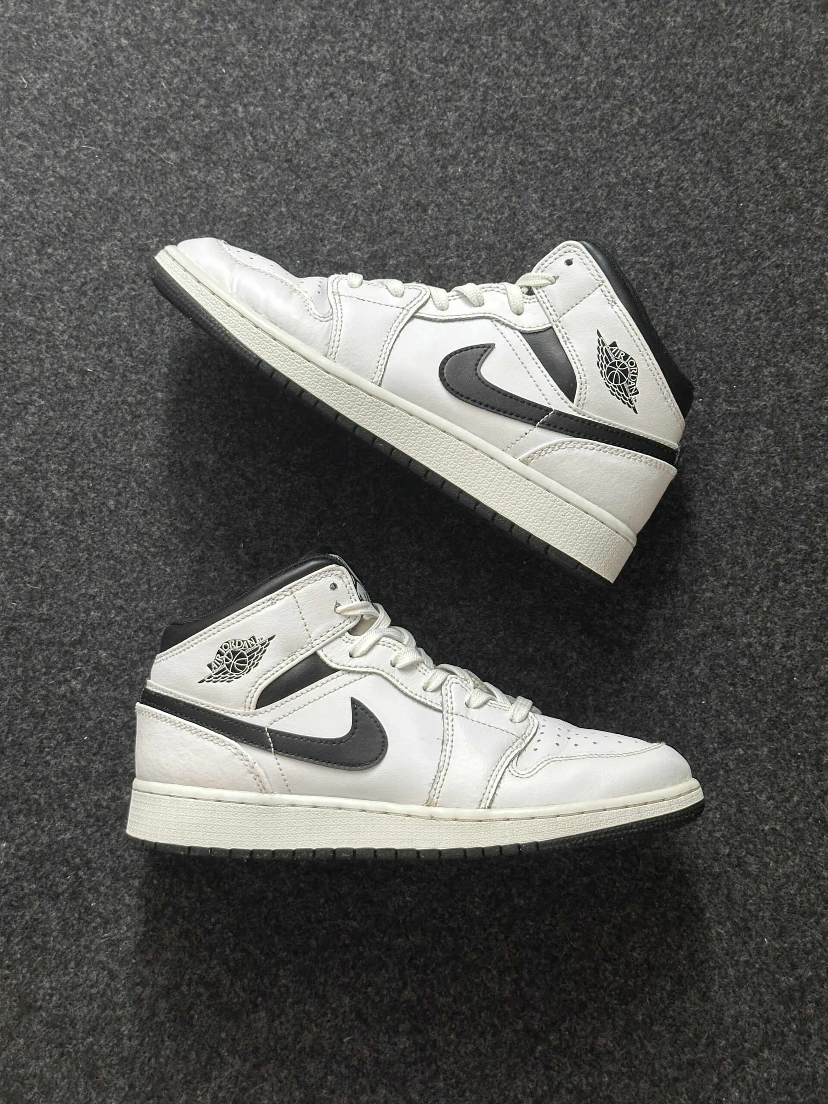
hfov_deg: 30.3
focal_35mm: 48
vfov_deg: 39.7
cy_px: 552
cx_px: 414
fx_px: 1531
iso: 200
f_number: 1.78
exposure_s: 1/36
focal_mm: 6.86
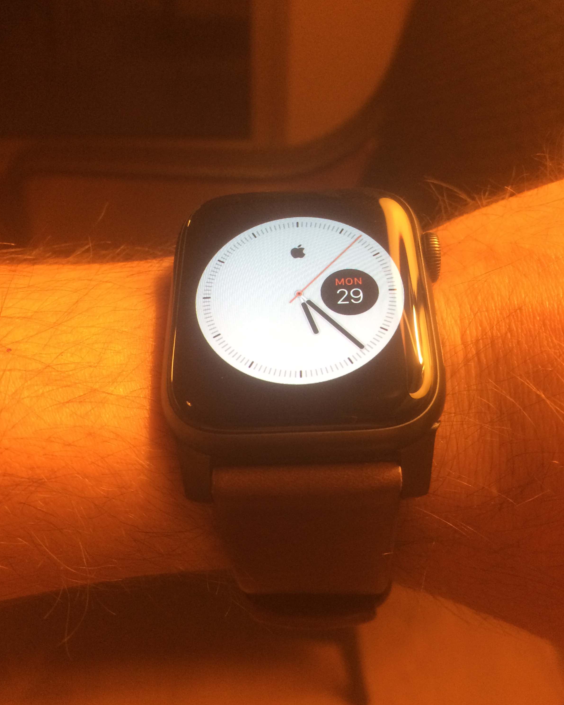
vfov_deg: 57.2
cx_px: 286
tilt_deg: -40.0
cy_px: 335
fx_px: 647
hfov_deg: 47.1
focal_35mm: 31
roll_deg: +0.3
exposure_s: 1/33
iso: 200
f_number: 2.2
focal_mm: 4.15
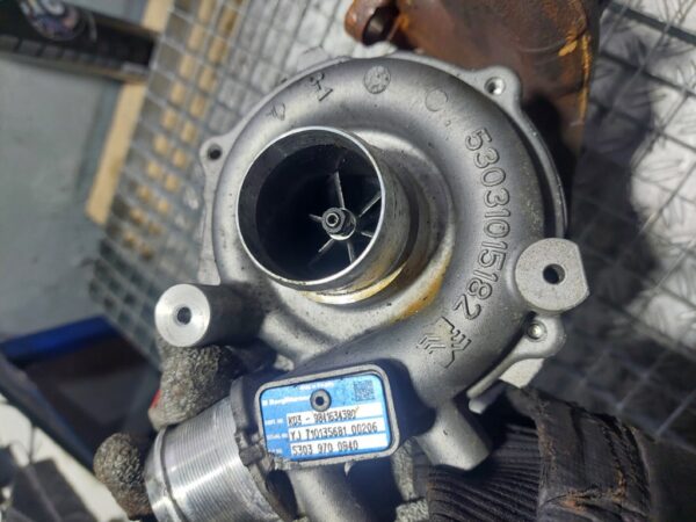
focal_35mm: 25
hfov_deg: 69.4
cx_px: 348
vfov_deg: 54.9
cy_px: 261
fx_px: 503
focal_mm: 5.23
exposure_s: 1/50
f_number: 1.8
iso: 80
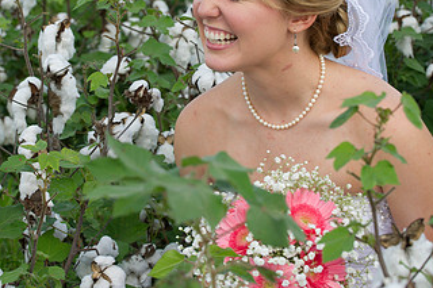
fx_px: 2068
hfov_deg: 11.9
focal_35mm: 172
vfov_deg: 8.0
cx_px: 150
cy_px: 78
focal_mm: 95
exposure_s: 1/200
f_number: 6.3
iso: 160
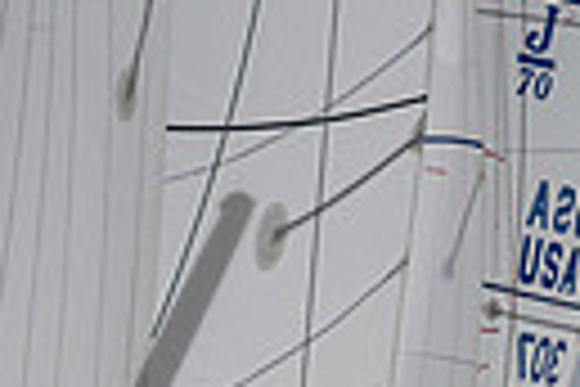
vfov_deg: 1.3
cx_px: 125
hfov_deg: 2.0
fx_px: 16803
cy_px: 681
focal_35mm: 1043
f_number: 6.3
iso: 160
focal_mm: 200
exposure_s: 1/1000
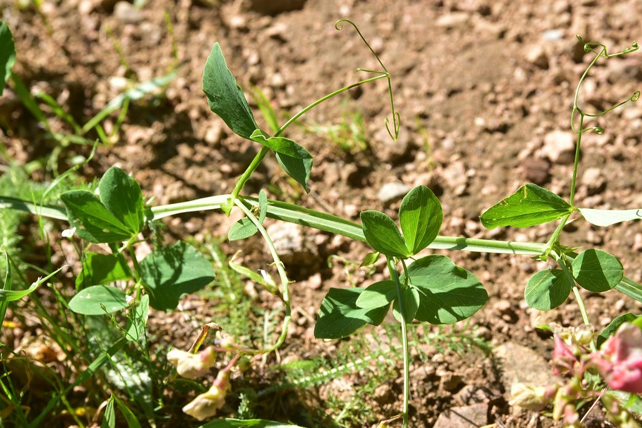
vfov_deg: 21.6
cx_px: 363
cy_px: 244
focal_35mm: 63
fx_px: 1123
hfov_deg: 31.9
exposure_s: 1/125
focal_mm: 50
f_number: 11
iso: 160
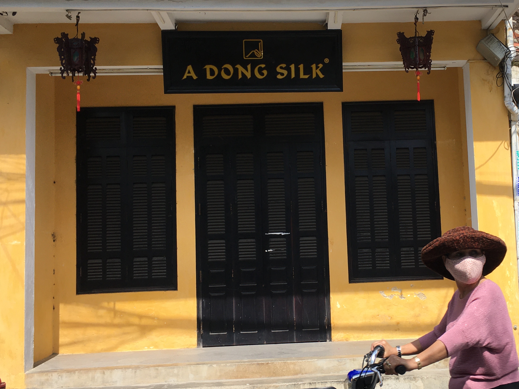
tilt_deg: +5.9
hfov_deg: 41.6
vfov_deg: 32.2
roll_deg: +1.5
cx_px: 344
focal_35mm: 45
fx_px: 675
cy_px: 188
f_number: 2.2
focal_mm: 4.15
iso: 25
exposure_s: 1/950
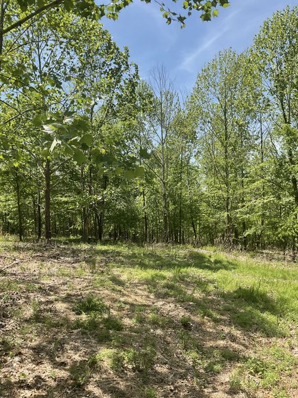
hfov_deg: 48.2
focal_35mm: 29
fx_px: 333
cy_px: 199
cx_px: 149
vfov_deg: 61.7
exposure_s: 1/883
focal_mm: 3
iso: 16
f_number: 1.8
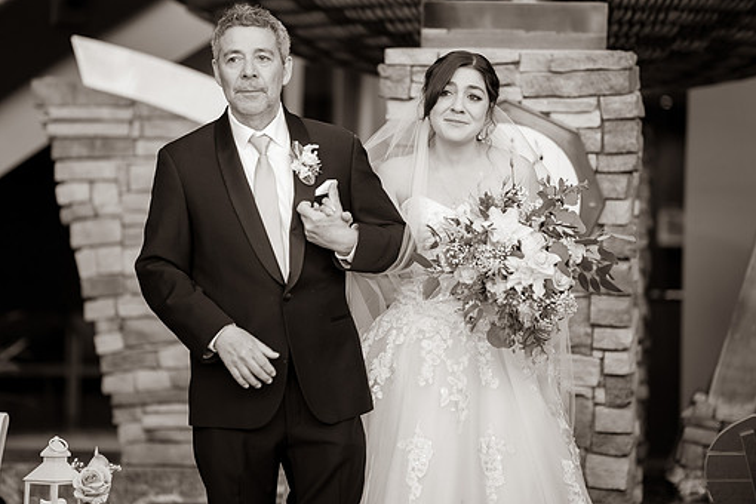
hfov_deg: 17.2
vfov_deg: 11.5
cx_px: 347
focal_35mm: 119
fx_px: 2499
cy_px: 193
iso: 125
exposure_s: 1/200
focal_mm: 85
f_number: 1.4
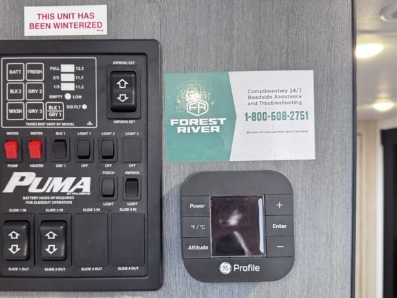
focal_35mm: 30
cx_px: 165
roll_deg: +1.6
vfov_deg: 46.7
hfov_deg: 59.6
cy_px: 171
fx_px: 344
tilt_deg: -0.1
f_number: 1.78
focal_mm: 6.76
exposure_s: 1/60
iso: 640
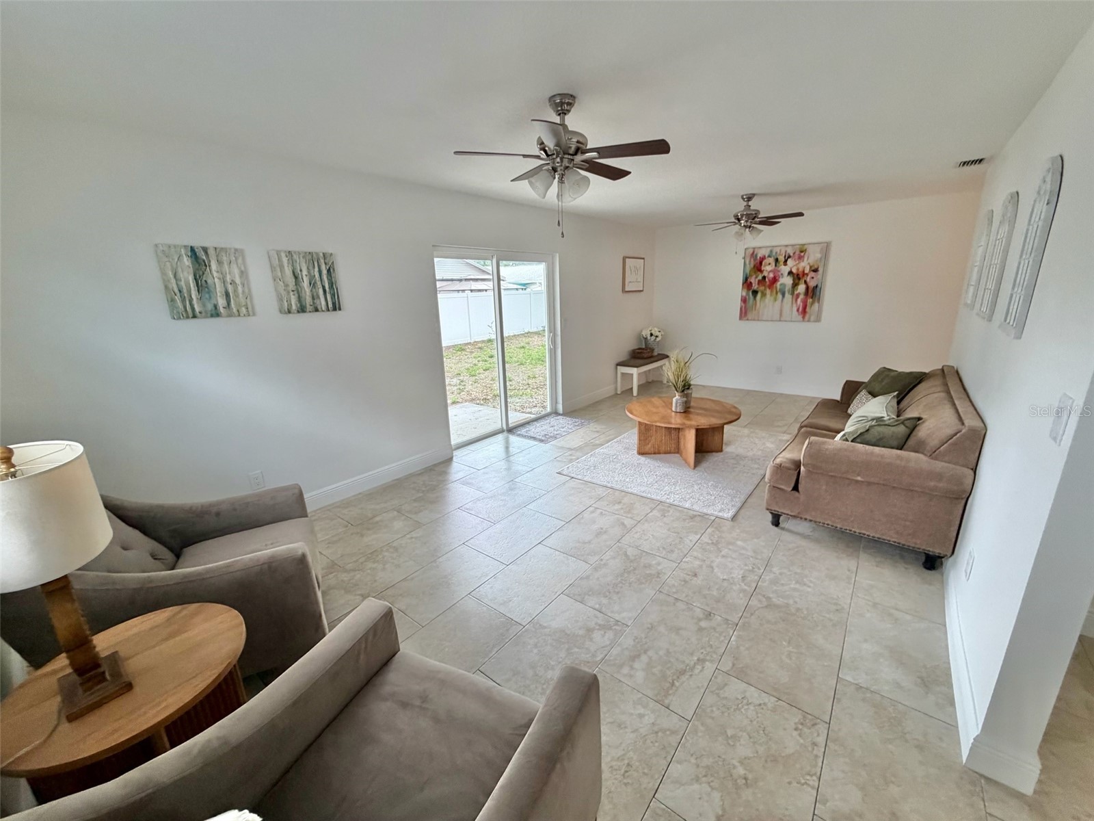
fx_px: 442
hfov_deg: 102.1
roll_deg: +1.8
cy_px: 410
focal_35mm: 14
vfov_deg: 85.7
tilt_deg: -15.0
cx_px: 547
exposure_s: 1/120
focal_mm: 2.22
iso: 320
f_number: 2.2
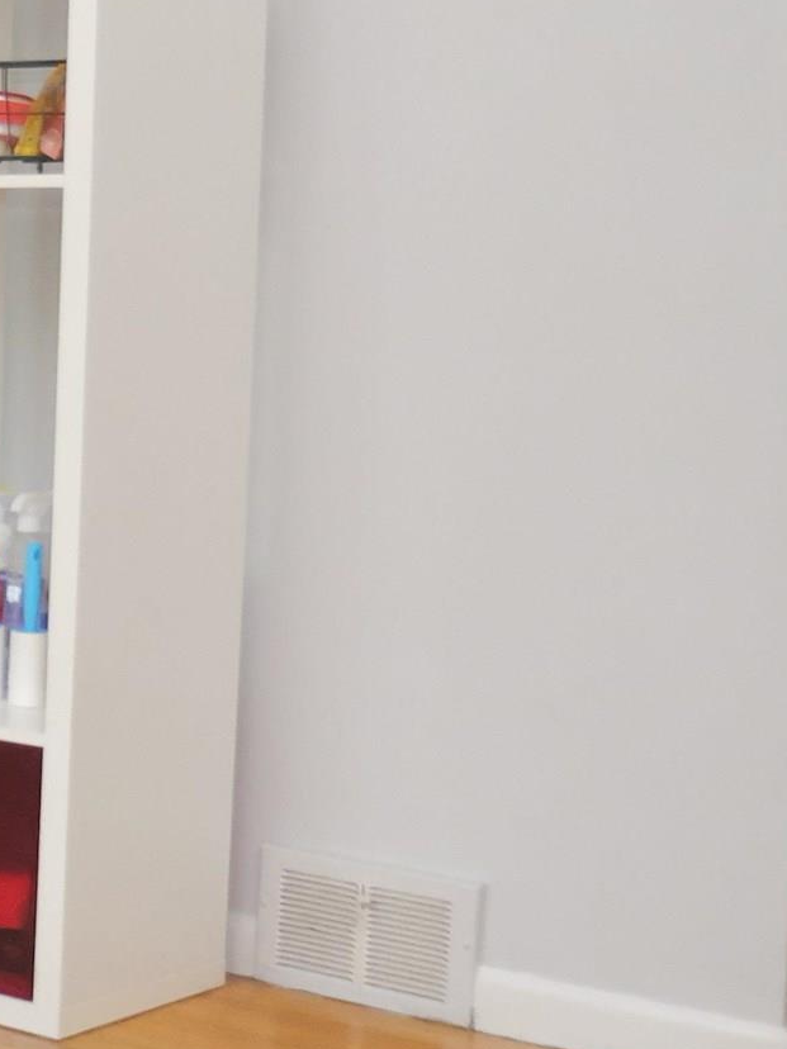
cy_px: 536
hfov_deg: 13.1
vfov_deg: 22.0
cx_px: -1030
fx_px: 2698
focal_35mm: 89
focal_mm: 12
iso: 4000
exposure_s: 1/1000
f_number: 2.8
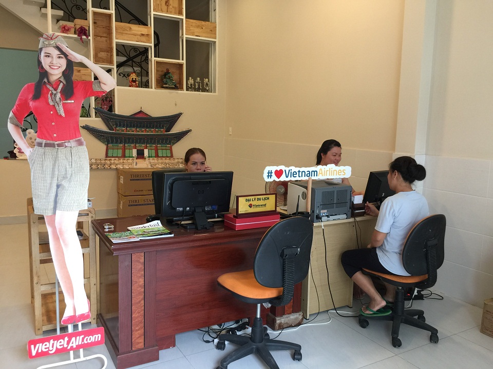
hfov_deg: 61.7
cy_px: 184
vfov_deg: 48.2
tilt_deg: -8.1
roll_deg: -3.1
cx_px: 246
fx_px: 413
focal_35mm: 29
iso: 40
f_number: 2.2
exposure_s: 1/17
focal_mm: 4.15
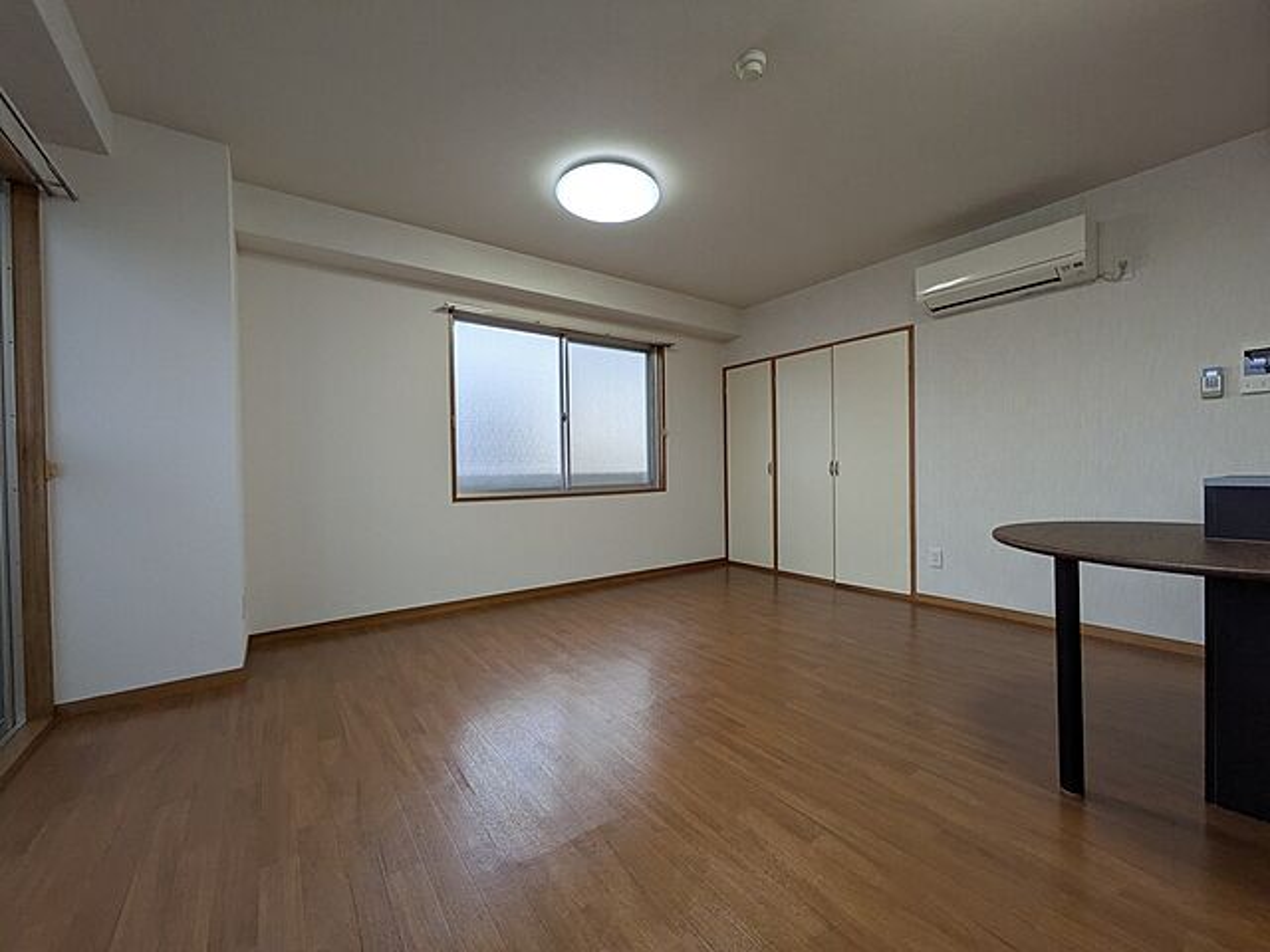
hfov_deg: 102.1
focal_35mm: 14
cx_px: 635
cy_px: 476
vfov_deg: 85.7
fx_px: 514
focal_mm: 1.83
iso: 49
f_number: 2.2
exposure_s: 1/182
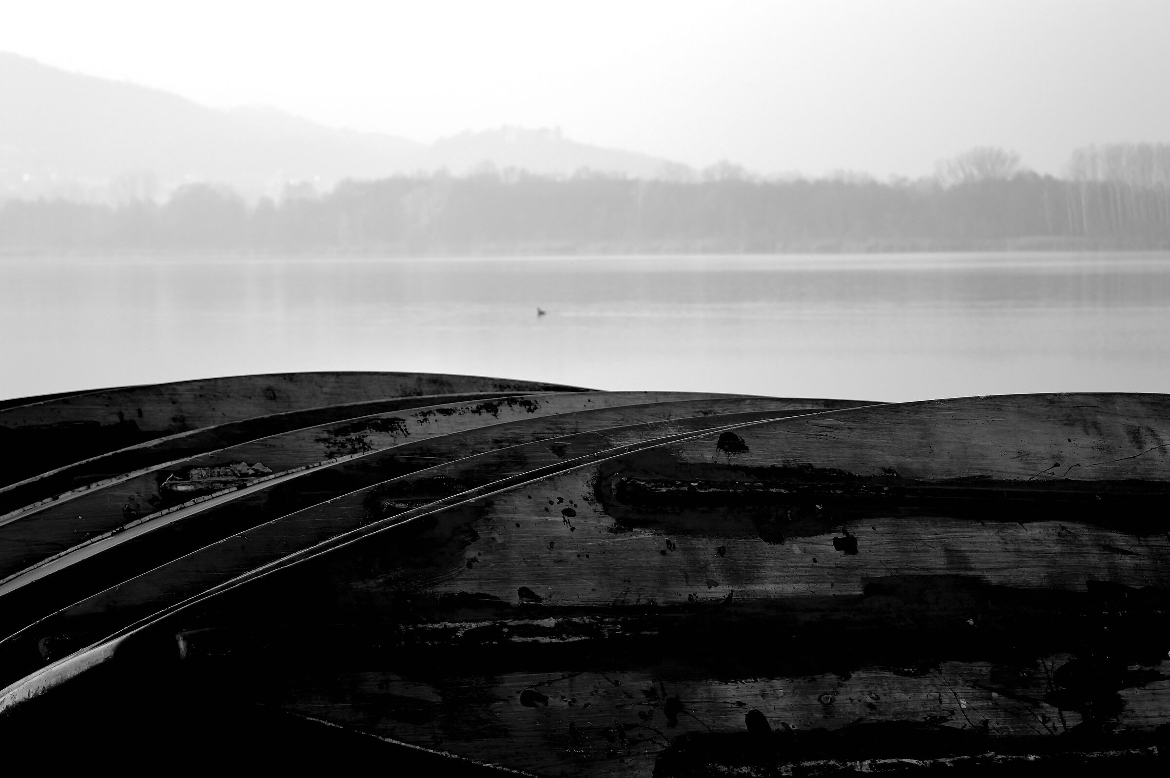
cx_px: 585
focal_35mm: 82
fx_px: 2679
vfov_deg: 16.5
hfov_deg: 24.6
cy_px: 389
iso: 100
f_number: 5.6
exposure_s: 1/125
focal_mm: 55
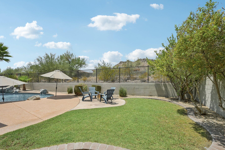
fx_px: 100
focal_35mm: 16
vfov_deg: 73.4
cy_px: 84
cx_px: 105
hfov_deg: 96.6
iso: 640
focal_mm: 14
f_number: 8
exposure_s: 1/2500
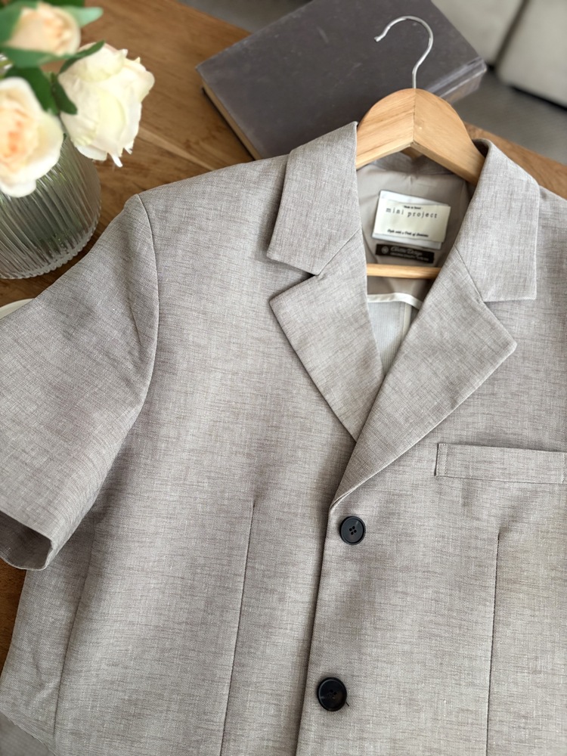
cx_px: 284
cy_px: 378
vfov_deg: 67.3
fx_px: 568
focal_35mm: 26
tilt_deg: -75.7
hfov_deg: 53.1
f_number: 1.6
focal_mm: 5.96
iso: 320
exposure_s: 1/60
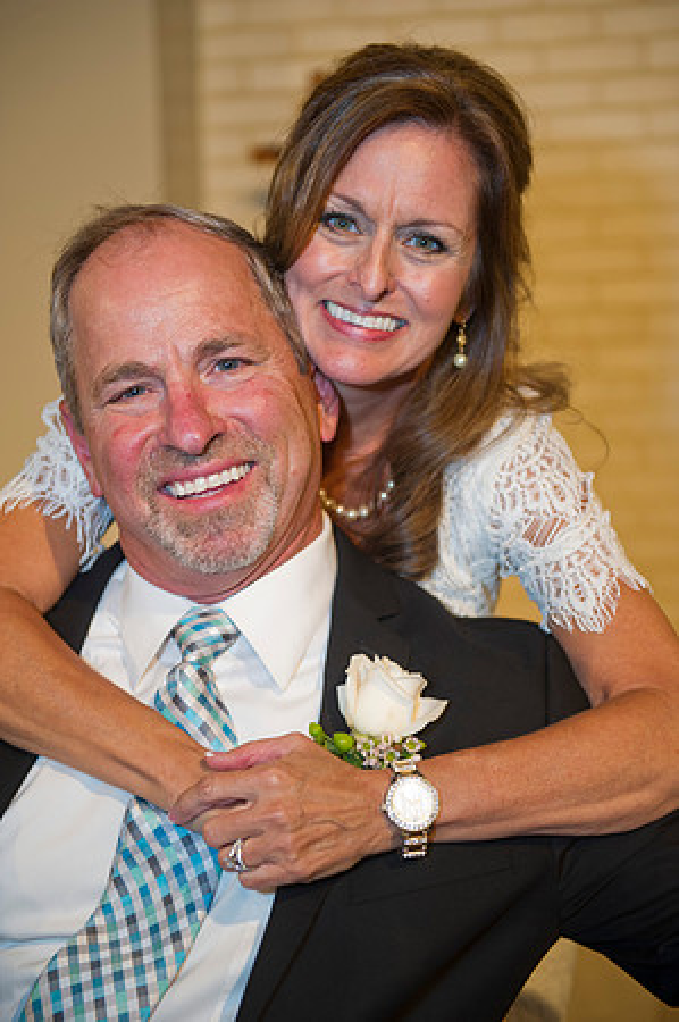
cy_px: 511
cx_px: 340
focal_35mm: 60
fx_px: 1701
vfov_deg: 33.4
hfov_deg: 22.6
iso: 1250
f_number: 3.2
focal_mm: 60
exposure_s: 1/125
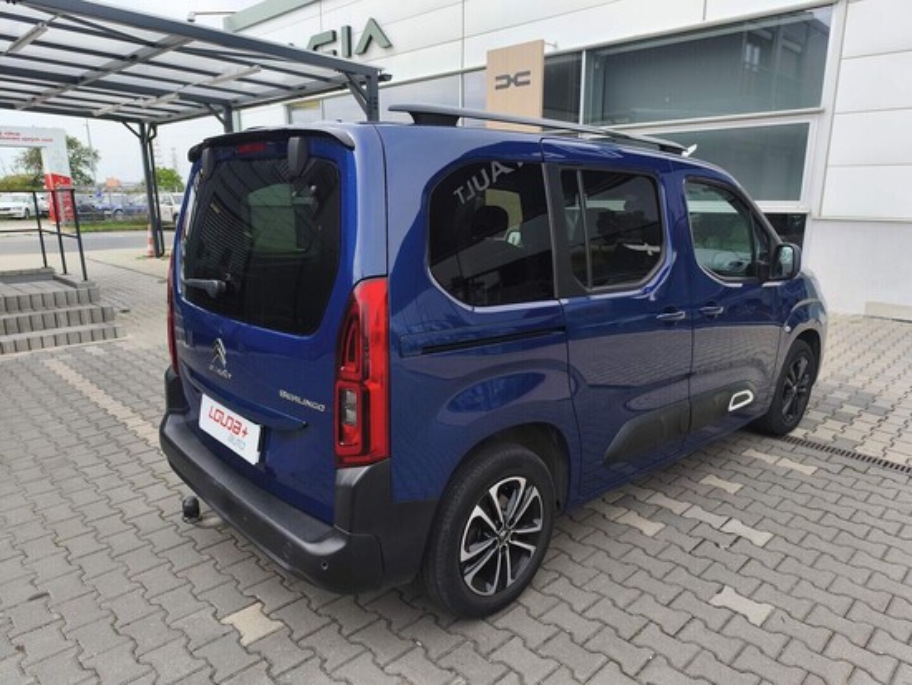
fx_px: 606
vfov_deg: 58.9
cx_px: 456
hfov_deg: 73.9
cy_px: 342
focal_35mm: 23
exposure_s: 1/651
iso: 50
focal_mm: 6.14
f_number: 1.65
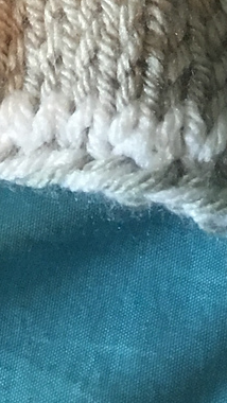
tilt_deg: -80.1
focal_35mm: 133
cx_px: 133
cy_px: -352
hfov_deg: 9.1
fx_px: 1422
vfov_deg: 14.1
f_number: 2.2
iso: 160
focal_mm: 4.15
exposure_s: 1/30
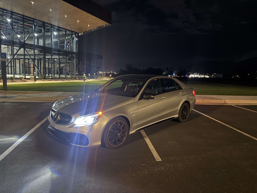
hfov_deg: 71.6
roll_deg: -2.0
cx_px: 128
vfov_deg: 56.8
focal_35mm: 24
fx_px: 178
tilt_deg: -6.5
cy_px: 96
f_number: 1.78
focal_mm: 6.76
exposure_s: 1/17
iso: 1000
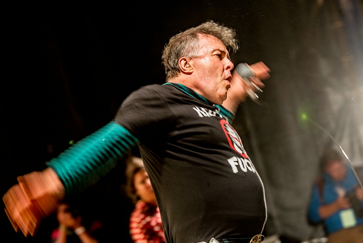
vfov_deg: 10.2
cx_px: 190
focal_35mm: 135
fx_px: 1362
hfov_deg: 15.2
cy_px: 125
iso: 640
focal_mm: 120
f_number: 3.2
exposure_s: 1/100
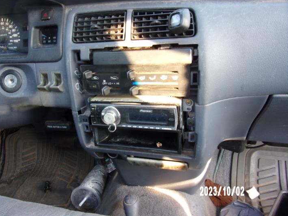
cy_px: 96
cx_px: 130
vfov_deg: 51.2
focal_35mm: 27
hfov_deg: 65.2
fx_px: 225
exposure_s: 1/34
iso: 120
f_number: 3.3
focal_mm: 4.3
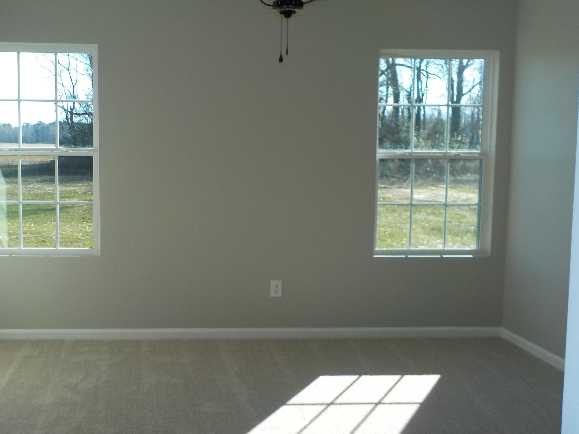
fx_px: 669
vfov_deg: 36.0
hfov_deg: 46.4
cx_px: 221
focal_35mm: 40
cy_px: 219
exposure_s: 1/320
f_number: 3.3
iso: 125
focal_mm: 4.1
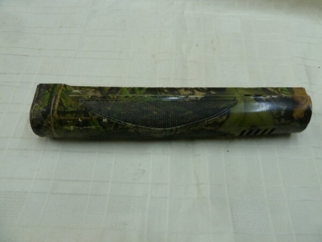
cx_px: 161
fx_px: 233
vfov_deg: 54.9
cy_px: 121
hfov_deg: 69.4
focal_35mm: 25
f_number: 3.3
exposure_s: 1/60
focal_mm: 4.1
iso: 500
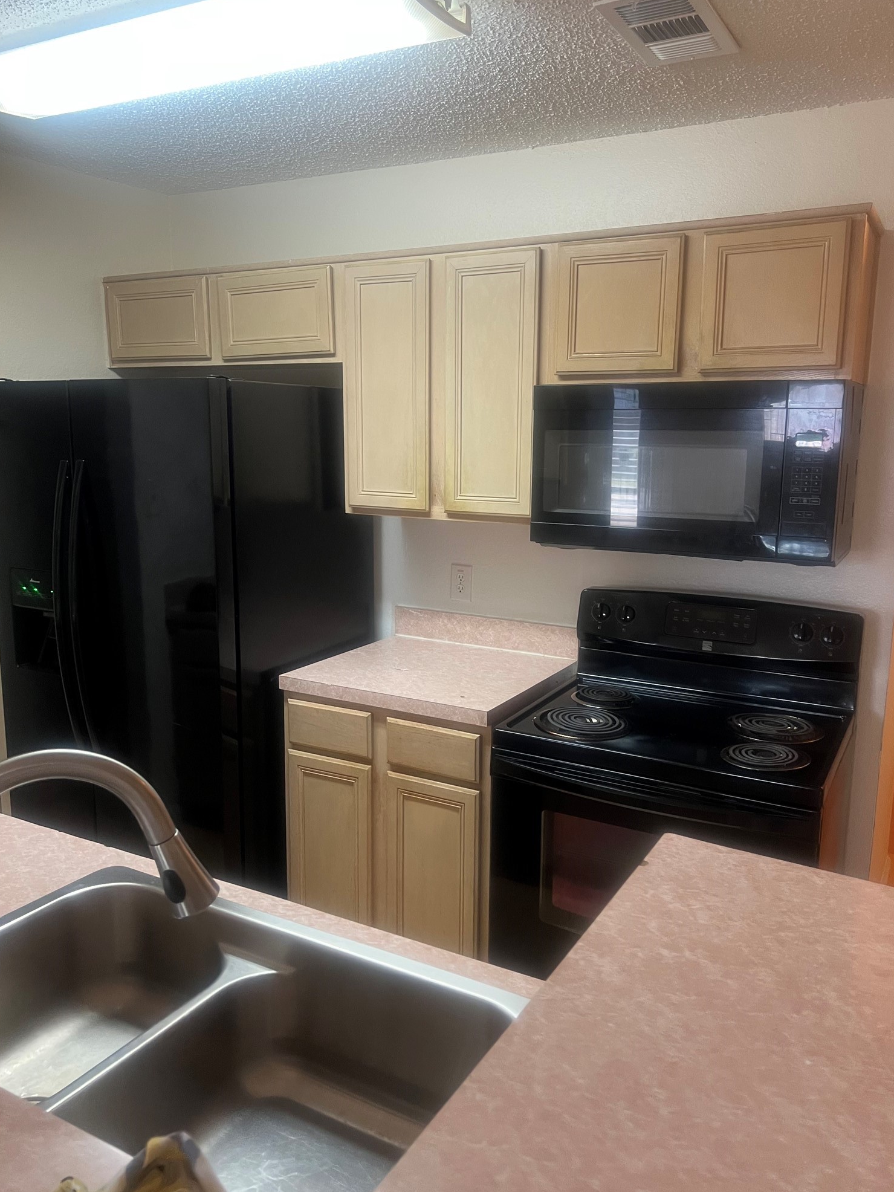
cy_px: 583
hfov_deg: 51.4
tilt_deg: -9.9
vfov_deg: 65.3
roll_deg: -1.2
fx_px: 930
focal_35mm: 27
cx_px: 455
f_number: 1.5
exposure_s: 1/60
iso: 160
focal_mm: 5.7
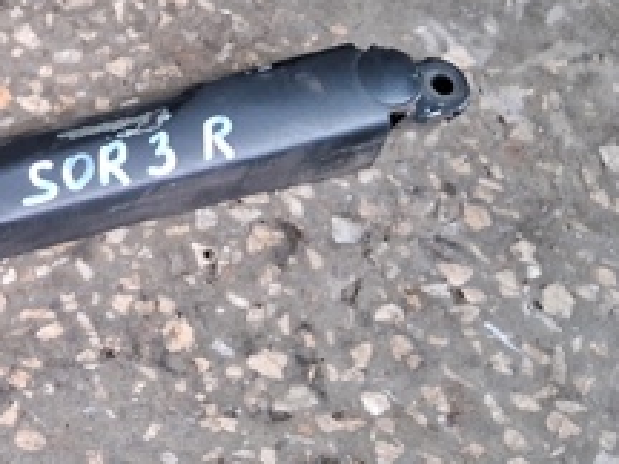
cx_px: -235
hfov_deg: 22.1
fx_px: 1377
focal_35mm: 77
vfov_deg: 19.1
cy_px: 196
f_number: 1.8
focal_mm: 3.98
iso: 640
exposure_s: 1/33
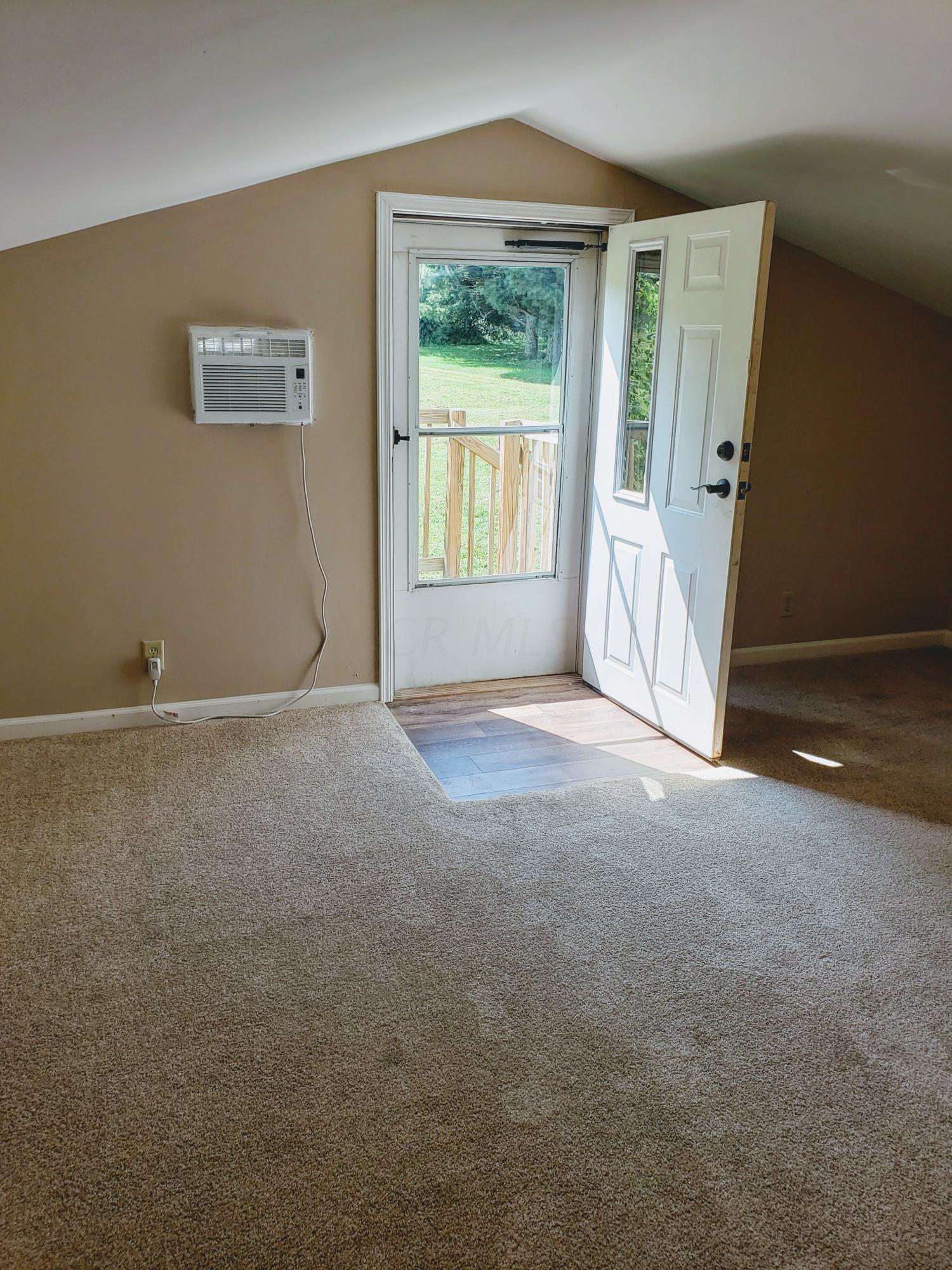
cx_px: 476
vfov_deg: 67.3
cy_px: 635
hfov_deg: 53.1
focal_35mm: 26
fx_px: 953
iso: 50
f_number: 2.4
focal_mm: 4.3
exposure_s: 1/195
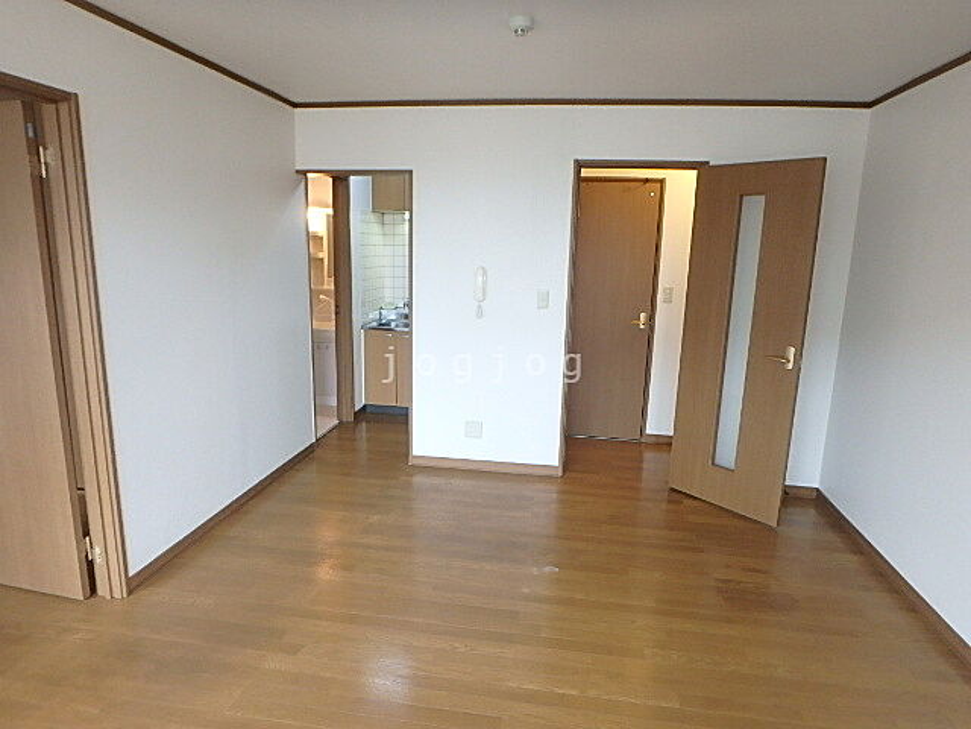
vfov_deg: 63.4
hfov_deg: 79.0
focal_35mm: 21
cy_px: 364
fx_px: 589
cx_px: 486
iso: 400
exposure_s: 1/30
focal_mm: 3.7
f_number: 3.5
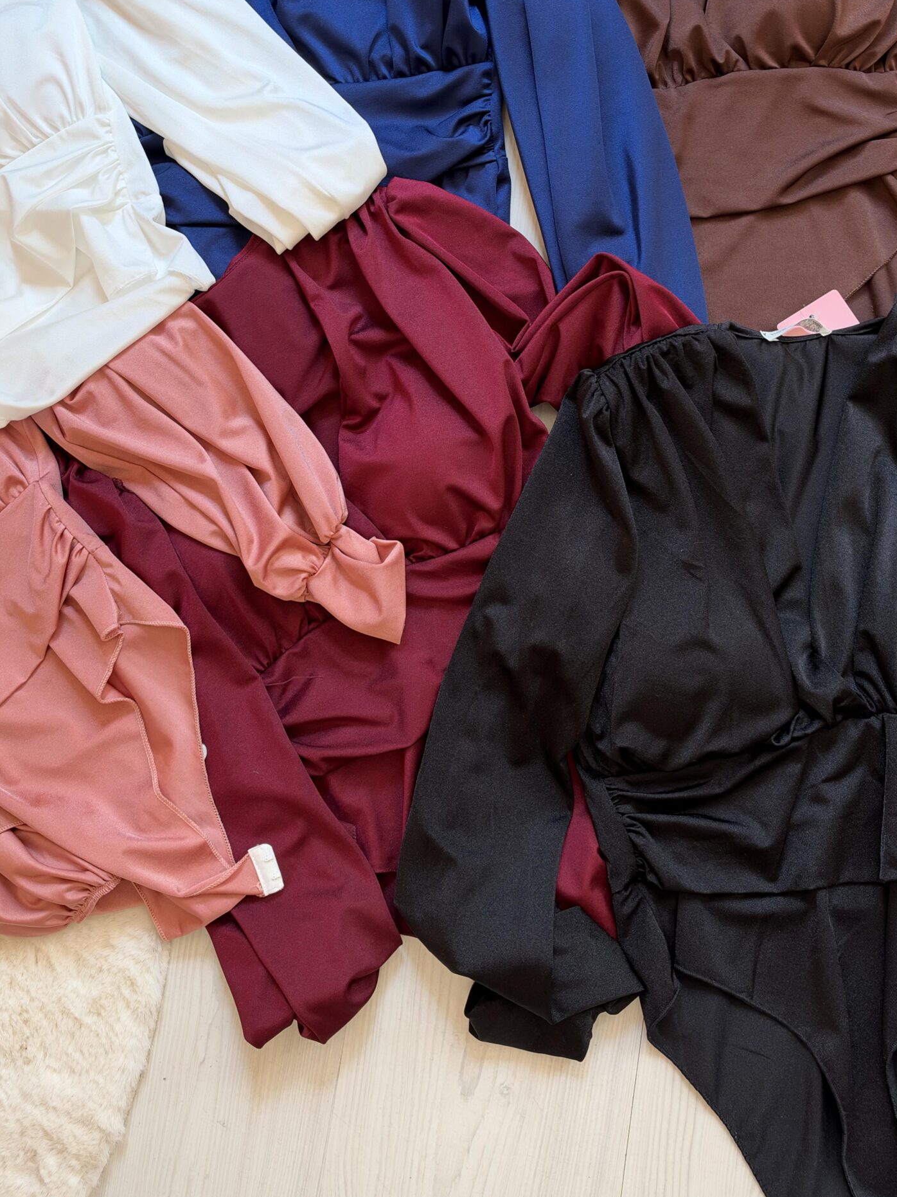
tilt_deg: -78.8
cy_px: 414
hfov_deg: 42.9
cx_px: 411
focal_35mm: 33
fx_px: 1140
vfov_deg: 54.4
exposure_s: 1/121
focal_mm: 6.93
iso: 320
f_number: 1.8
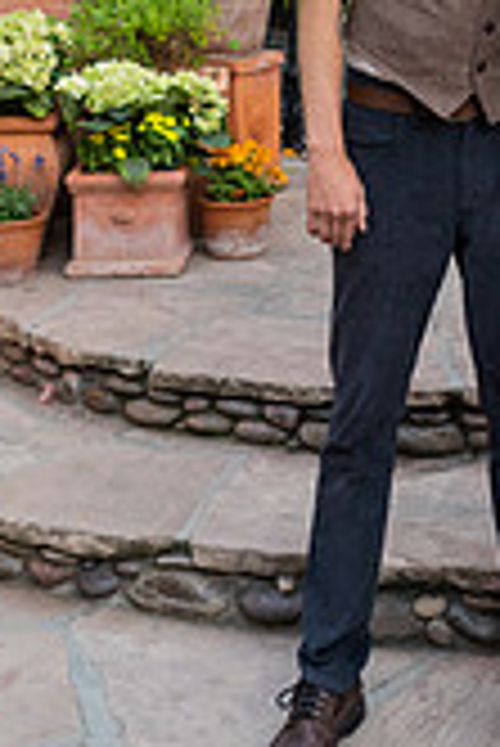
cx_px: 500
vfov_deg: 24.3
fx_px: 1580
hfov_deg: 17.6
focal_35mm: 76
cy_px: -140
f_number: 3.2
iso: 500
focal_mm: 28
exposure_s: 1/250
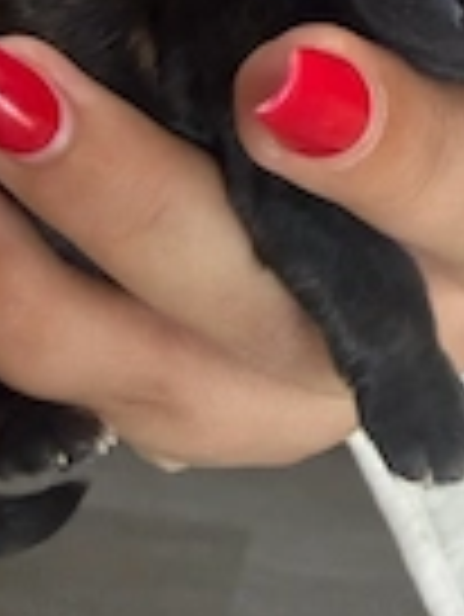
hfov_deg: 20.7
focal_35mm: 70
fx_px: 1249
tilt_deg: -40.6
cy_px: 31
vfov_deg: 26.6
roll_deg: +14.6
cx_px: 392
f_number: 2.2
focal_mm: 2.22
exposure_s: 1/121
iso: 250
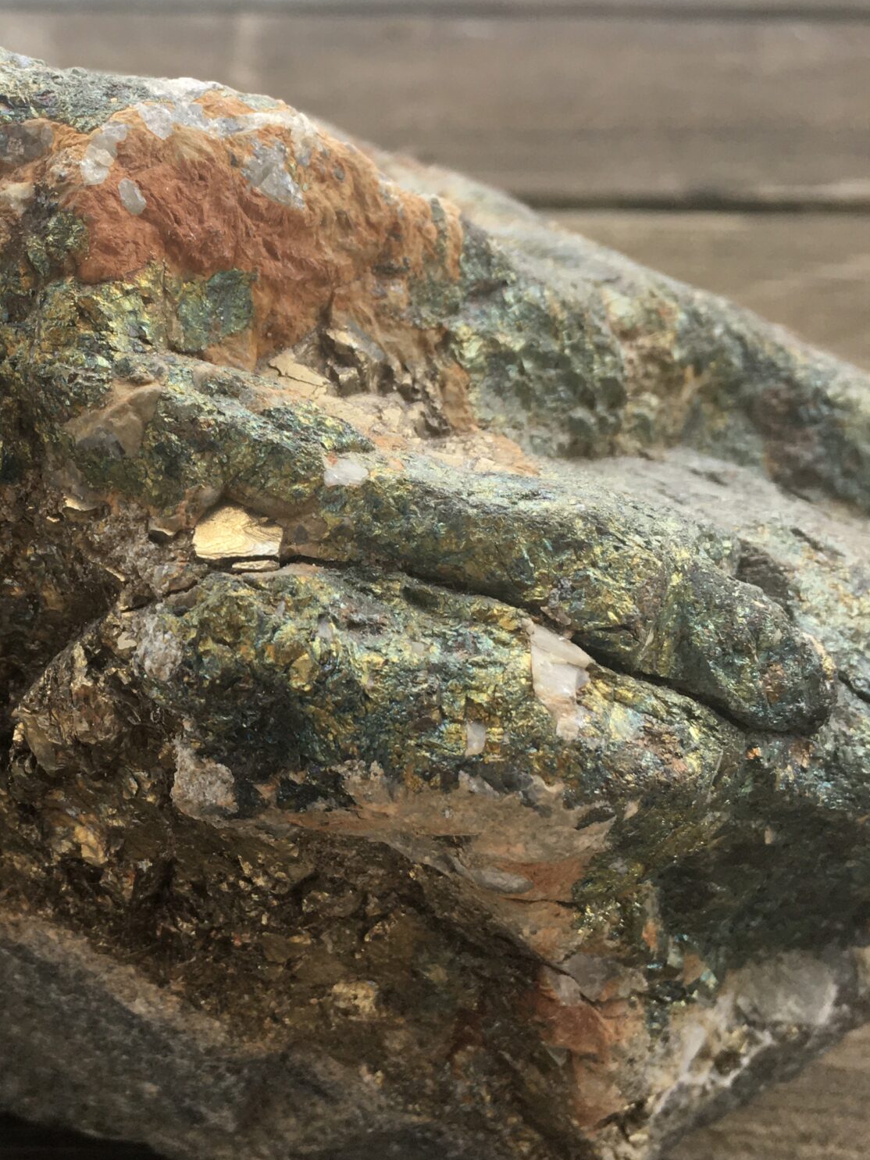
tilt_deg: -34.1
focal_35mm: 50
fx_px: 1675
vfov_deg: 38.1
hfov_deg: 28.2
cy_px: 643
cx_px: 125
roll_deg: +1.7
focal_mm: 4.15
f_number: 2.2
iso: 40
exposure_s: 1/120
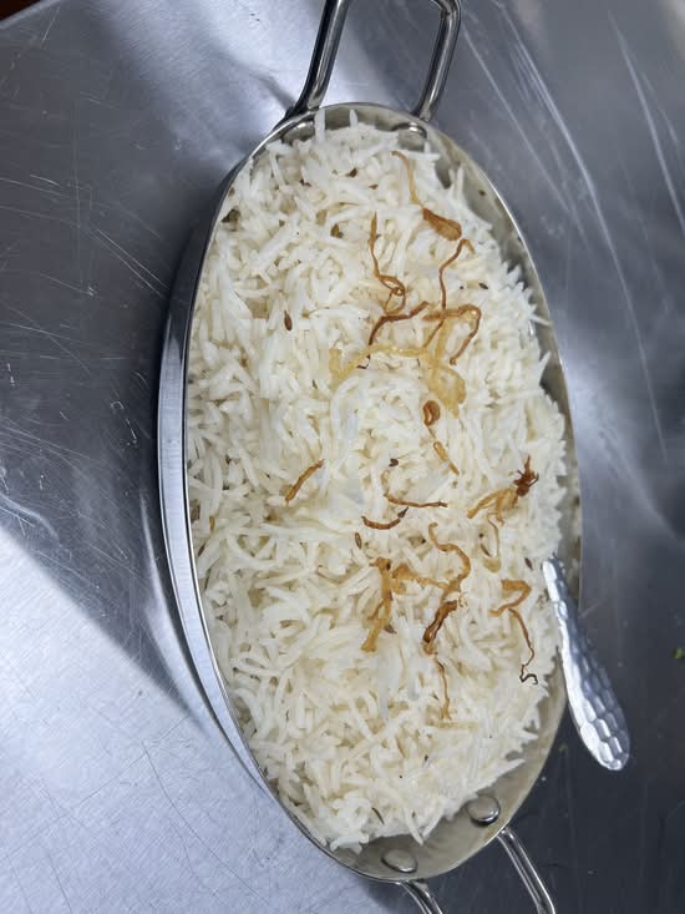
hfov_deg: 53.1
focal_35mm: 26
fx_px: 686
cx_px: 342
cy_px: 457
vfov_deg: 67.3
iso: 40
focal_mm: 5.7
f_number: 1.5
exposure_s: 1/120
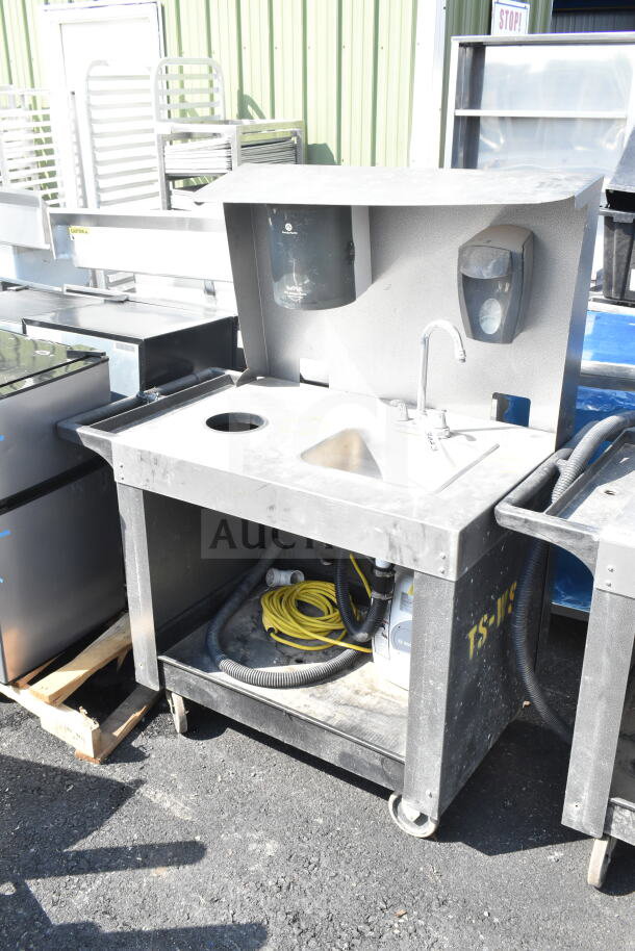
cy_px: 476
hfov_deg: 40.0
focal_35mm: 33
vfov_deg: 57.2
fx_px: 872
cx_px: 318
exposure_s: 1/500
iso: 1600
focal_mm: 22
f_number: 11
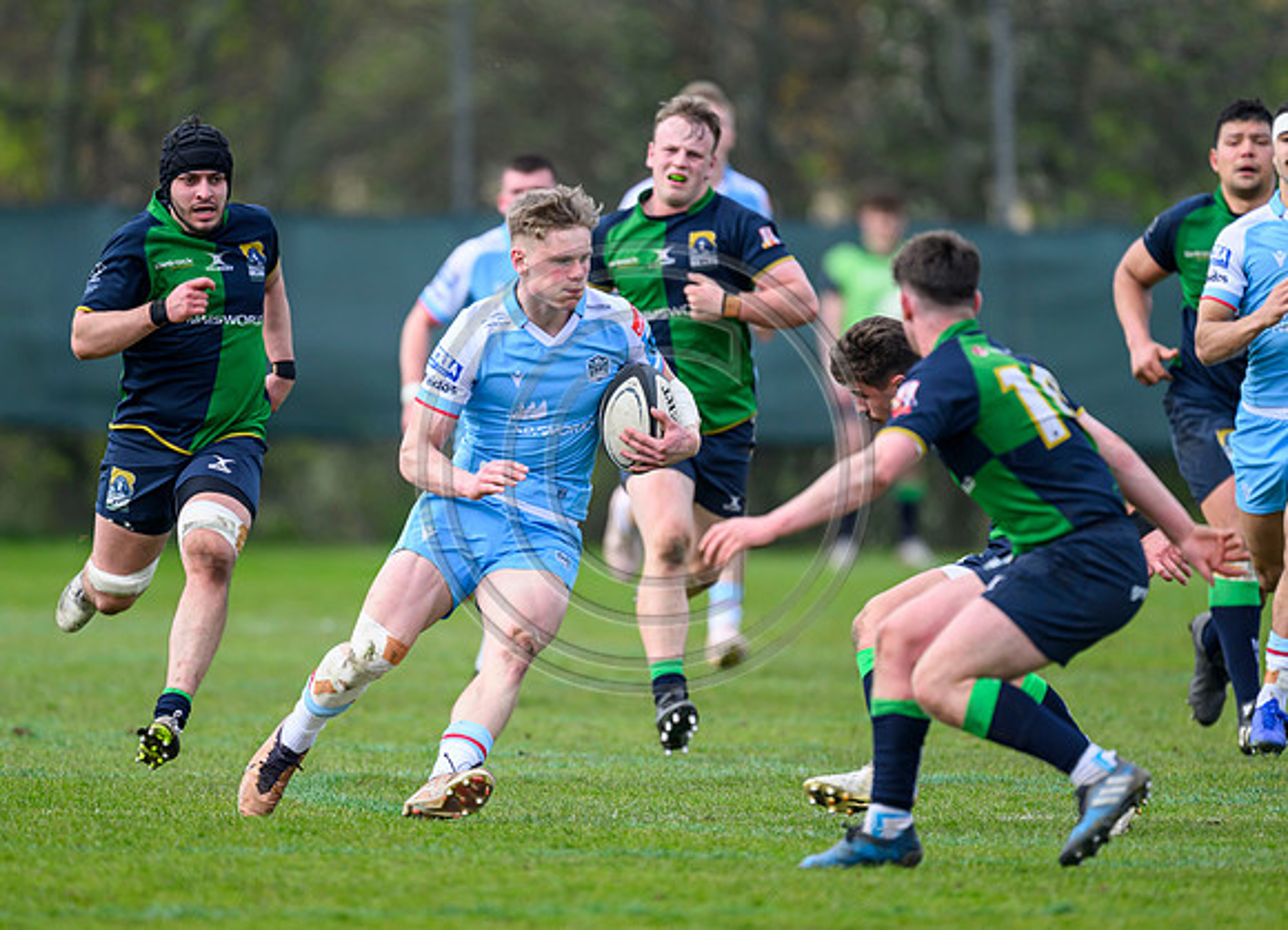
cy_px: 449
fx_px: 25670
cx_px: 565
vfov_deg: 2.1
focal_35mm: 699
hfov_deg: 2.9
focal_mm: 560
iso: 500
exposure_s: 1/1600
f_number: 4
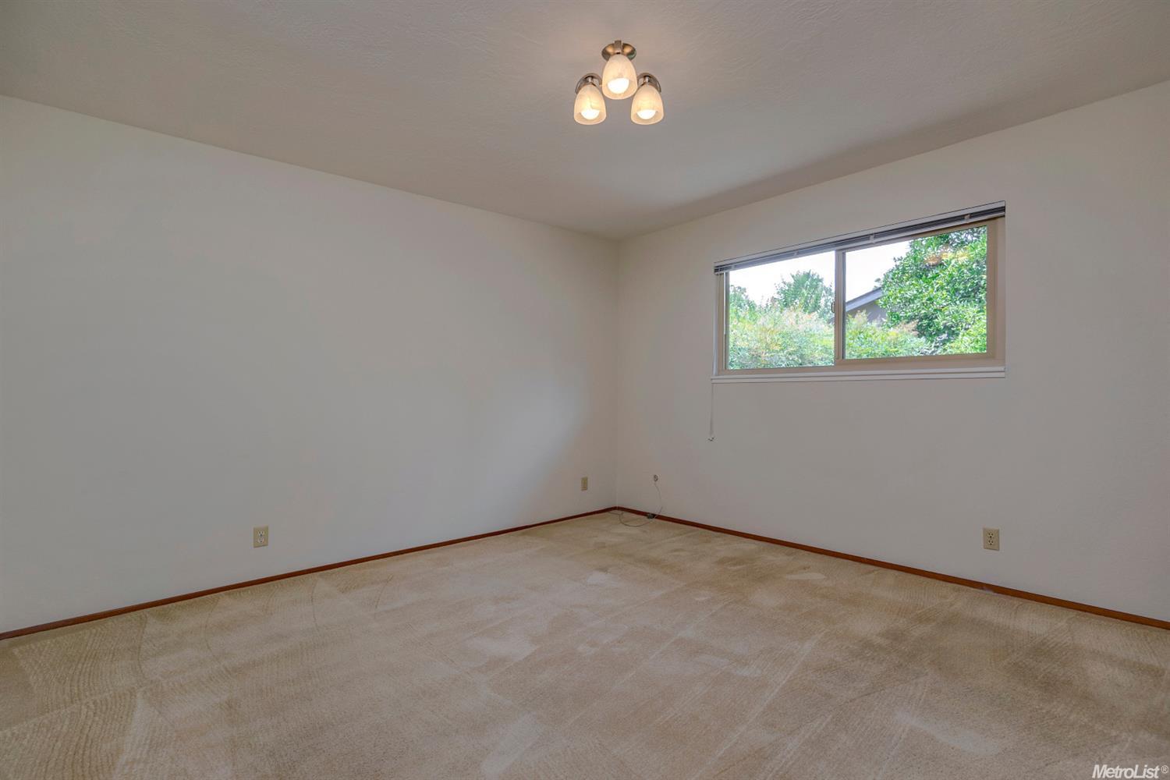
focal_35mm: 15
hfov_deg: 100.4
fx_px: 487
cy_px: 390
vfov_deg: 77.3
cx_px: 585
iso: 100
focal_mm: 10
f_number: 5
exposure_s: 1/30
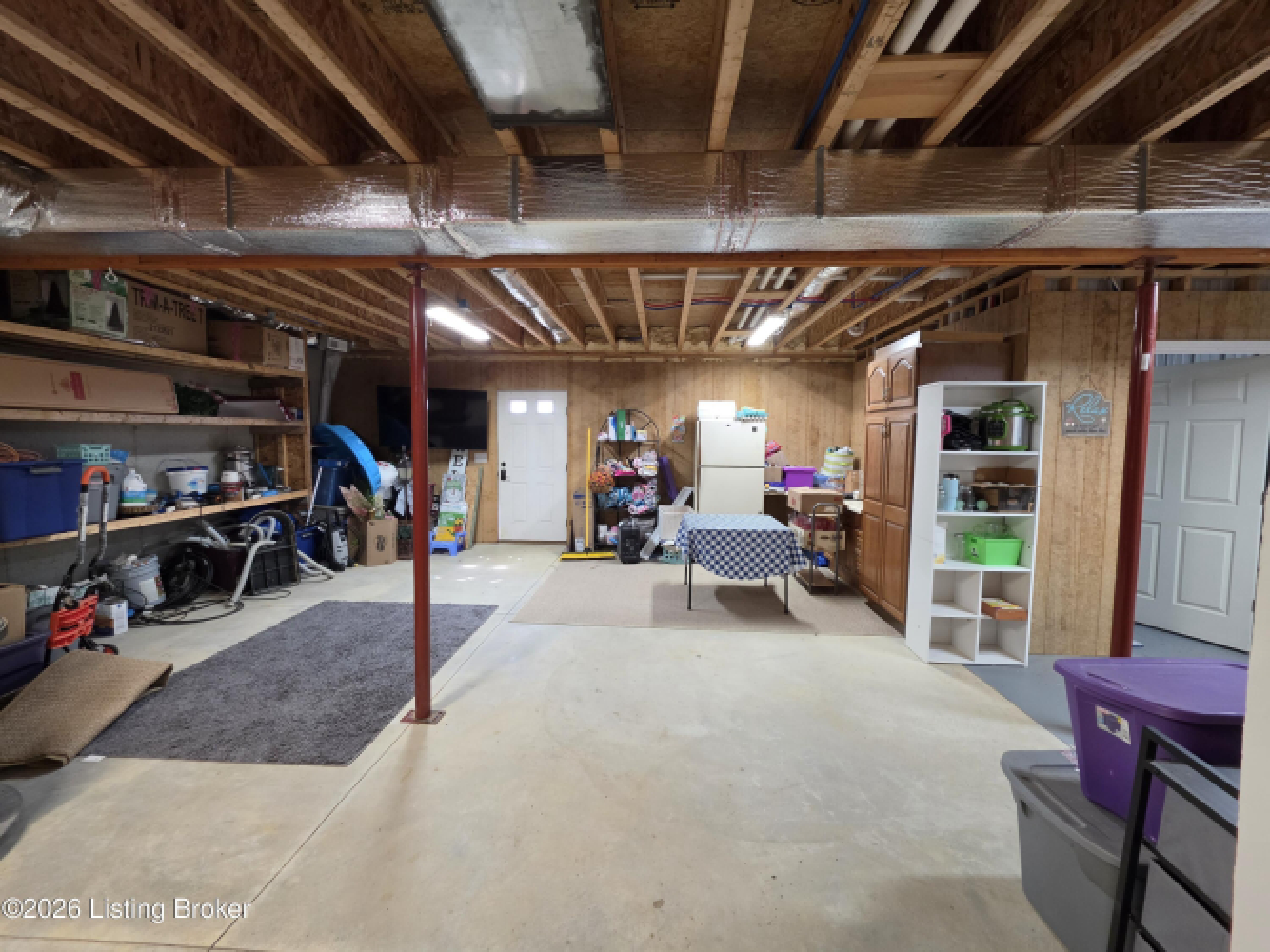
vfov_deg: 89.9
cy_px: 476
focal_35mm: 13
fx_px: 477
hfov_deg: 106.2
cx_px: 635
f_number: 1.9
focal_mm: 2.2
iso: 200
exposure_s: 1/60
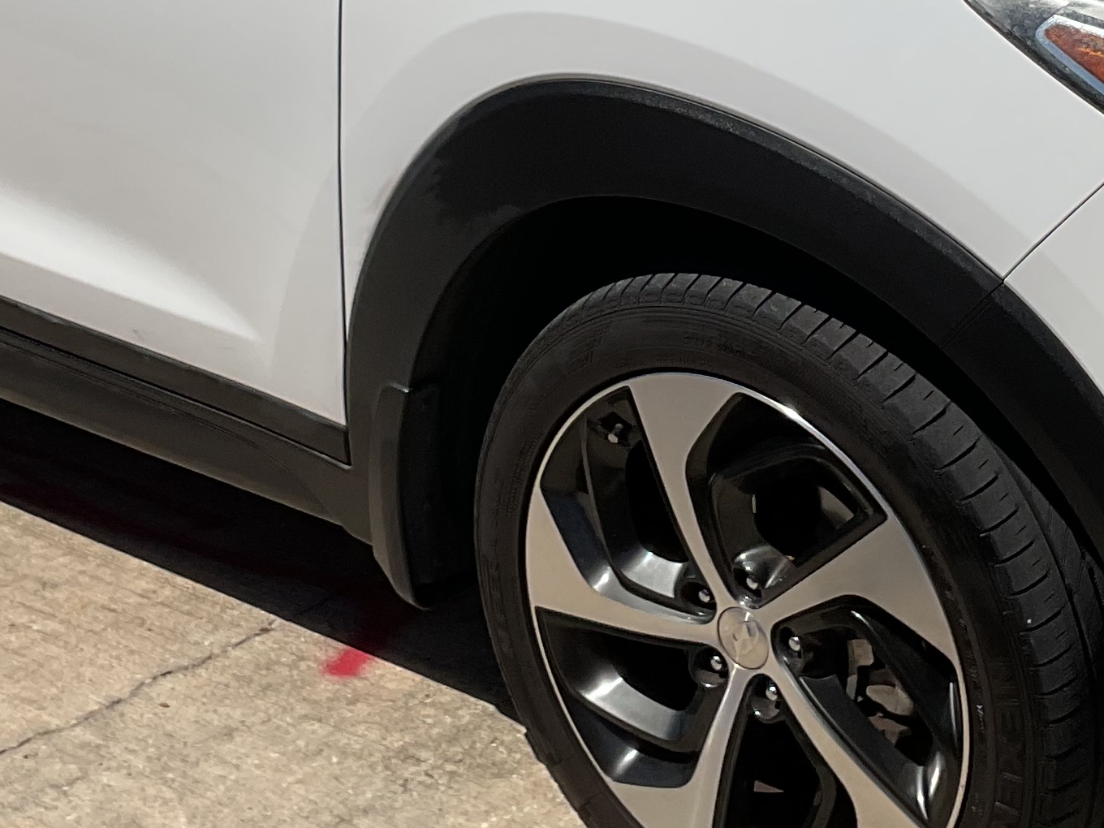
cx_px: 668
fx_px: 2743
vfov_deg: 16.9
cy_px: 84
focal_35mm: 86
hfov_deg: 22.7
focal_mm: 3
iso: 16
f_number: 1.8
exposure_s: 1/5814
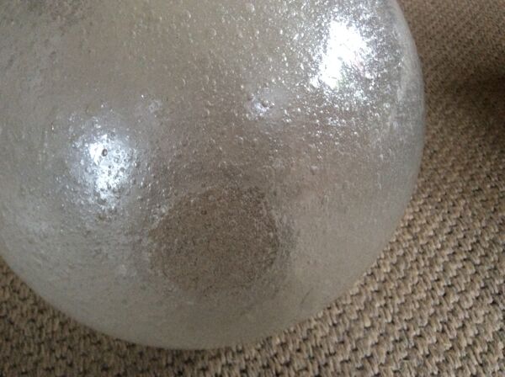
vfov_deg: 44.0
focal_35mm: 32
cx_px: 252
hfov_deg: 56.9
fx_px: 466
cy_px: 188
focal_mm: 3.3
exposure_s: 1/25
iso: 200
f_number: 2.4
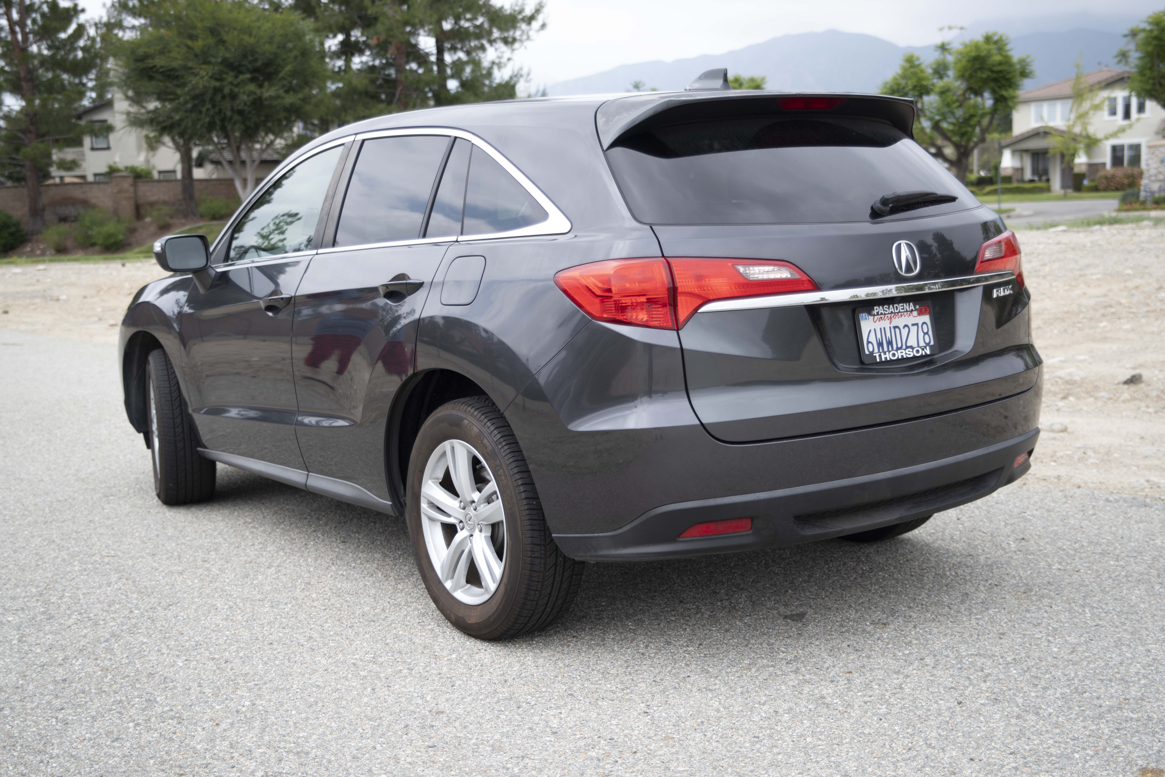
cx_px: 582
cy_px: 388
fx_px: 1392
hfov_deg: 45.4
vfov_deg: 31.2
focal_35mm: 43
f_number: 2.8
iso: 100
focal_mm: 43
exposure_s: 1/640
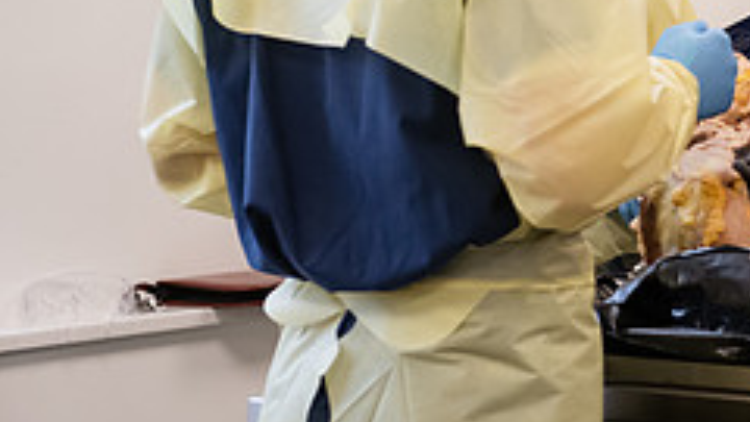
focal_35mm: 177
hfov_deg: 11.9
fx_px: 3520
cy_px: -42
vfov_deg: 6.8
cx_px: 878
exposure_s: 1/320
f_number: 4
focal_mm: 70
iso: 1250
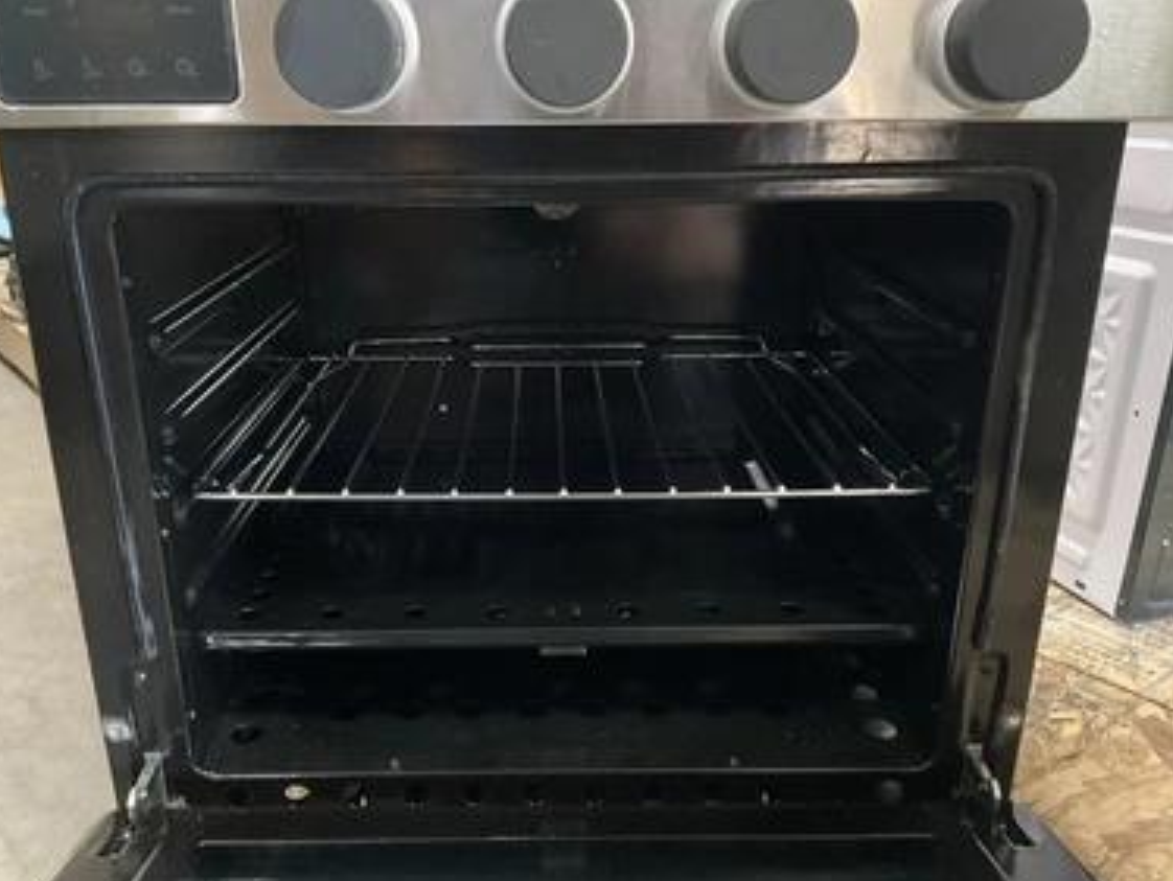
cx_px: 555
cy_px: 467
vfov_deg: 45.5
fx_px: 1051
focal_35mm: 31
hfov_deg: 58.3
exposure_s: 1/30
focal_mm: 3
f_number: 1.8
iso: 500
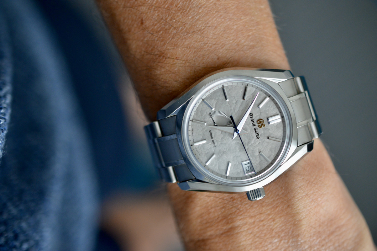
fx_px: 628
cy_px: 126
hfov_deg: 33.4
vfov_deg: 22.6
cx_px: 188
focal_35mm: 60
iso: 720
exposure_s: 1/60
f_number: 3
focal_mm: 40
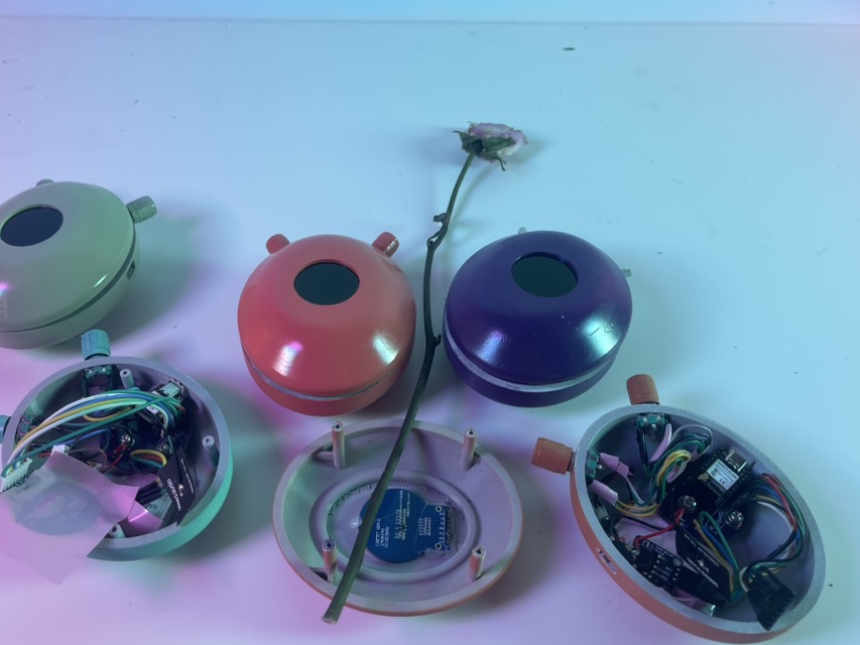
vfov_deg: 46.7
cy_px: 285
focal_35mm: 30
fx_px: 745
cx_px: 378
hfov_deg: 59.8
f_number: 1.6
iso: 50
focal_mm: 5.1
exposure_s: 1/120
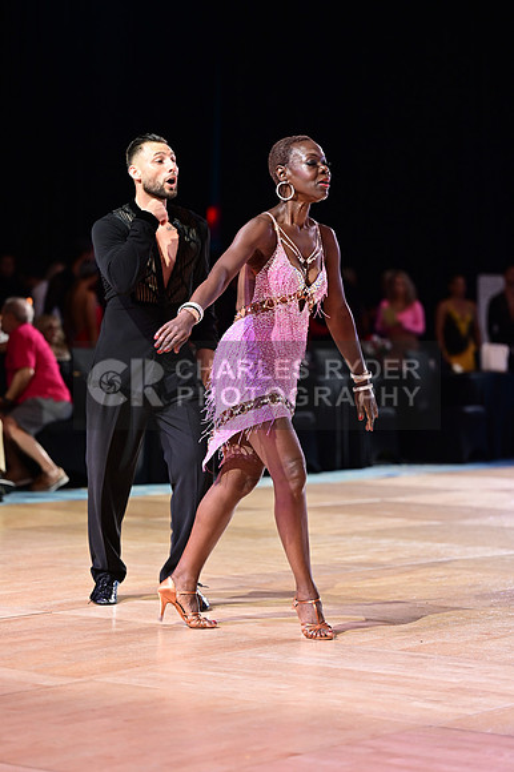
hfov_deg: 13.0
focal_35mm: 105
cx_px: 257
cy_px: 386
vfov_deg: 19.5
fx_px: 2251
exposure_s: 1/320
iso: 1600
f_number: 2.8
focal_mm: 105
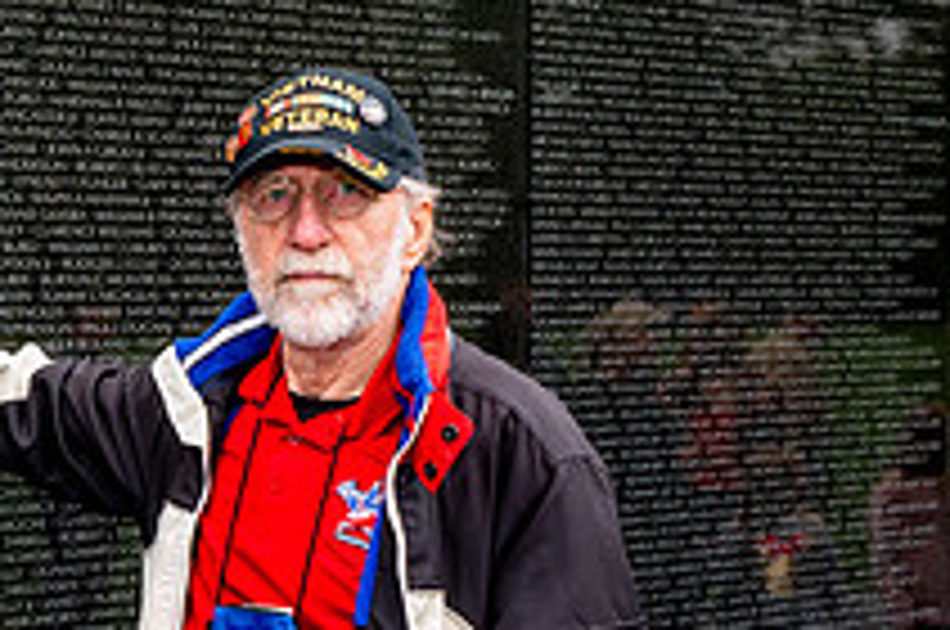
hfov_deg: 28.3
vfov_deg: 20.5
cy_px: 428
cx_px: -45
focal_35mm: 66
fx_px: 1739
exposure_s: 1/640
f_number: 8
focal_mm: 24
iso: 1000
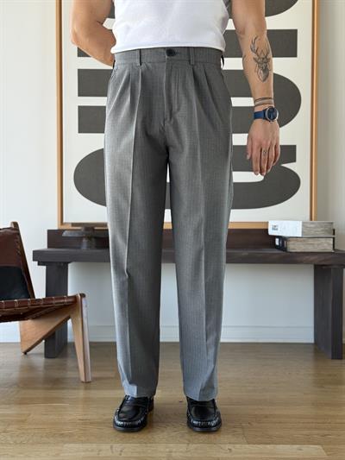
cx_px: 172
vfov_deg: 39.6
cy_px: 230
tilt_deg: -1.2
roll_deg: -0.4
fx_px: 638
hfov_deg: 30.3
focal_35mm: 48
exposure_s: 1/174
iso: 80
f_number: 1.78
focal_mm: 6.76
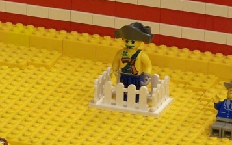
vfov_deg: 2.7
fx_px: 3053
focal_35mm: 483
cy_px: 138
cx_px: 19
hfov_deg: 4.3
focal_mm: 26.4
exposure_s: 1/6
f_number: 3.2
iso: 80
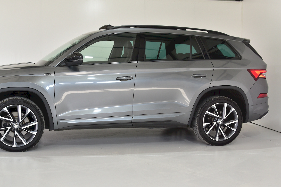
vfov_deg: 26.9
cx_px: 115
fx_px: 390
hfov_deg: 39.5
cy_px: 111
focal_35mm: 50
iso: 200
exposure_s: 1/80
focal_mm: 28
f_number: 4
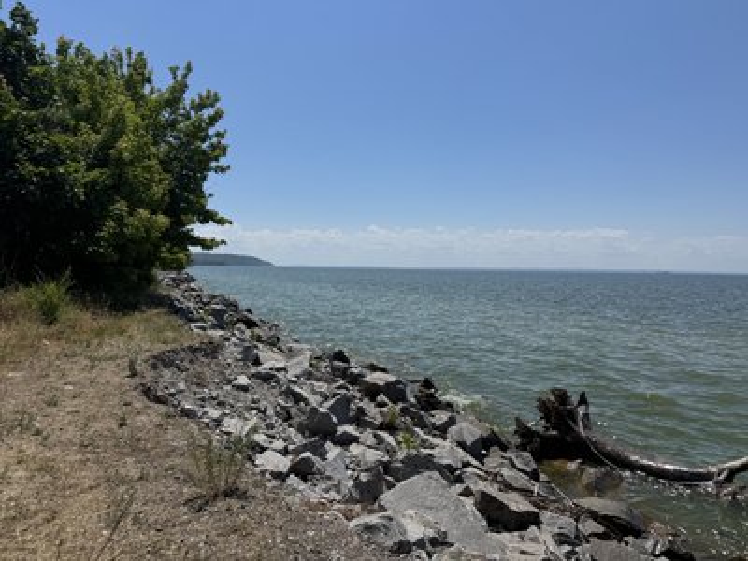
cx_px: 374
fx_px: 519
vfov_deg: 56.8
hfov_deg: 71.6
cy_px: 280
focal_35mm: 24
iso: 80
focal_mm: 6.76
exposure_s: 1/10417
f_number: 1.78
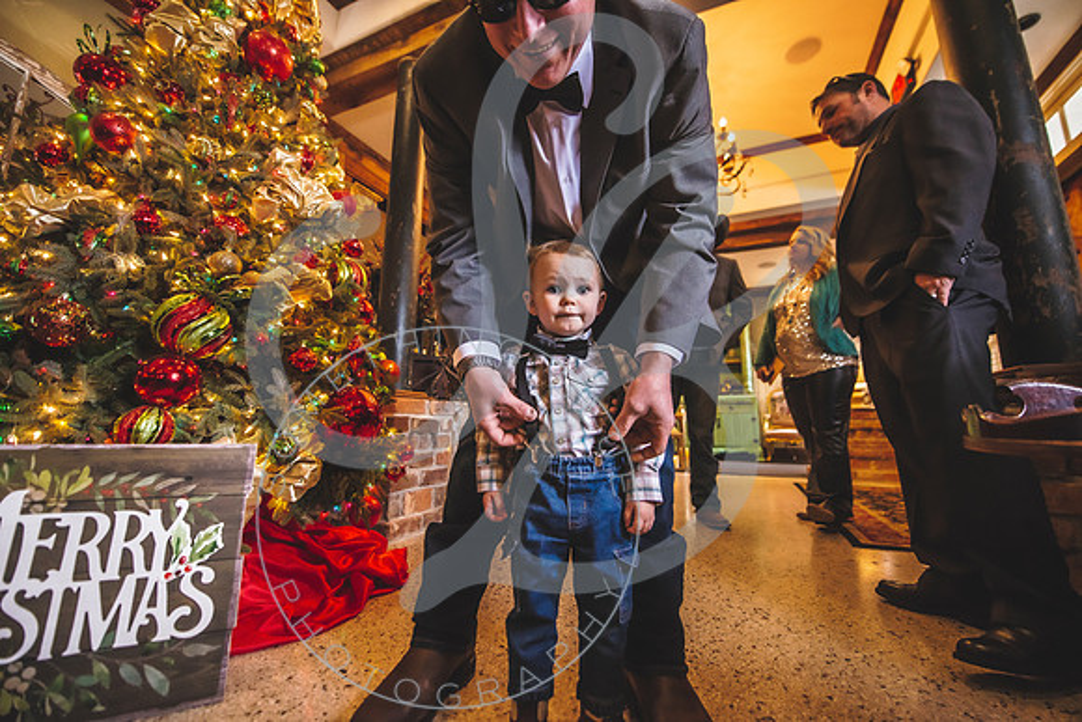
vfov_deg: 81.2
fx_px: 421
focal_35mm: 14
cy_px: 361
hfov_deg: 104.2
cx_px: 541
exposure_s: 1/200
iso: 1600
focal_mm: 14
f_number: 2.8
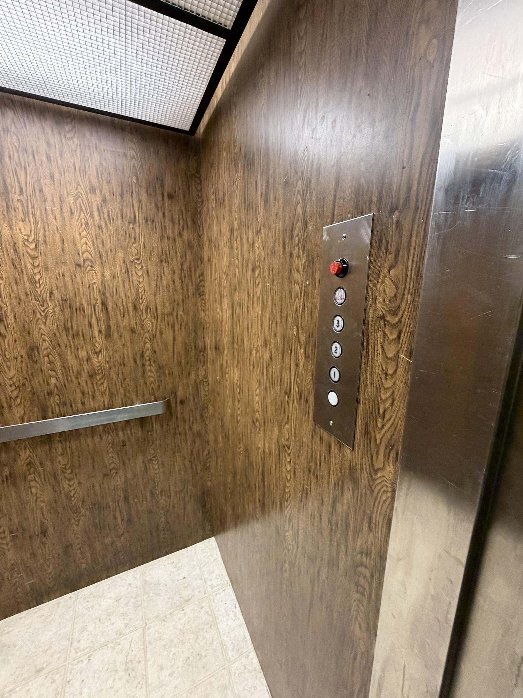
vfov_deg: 102.1
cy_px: 349
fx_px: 282
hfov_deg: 85.7
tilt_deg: -11.8
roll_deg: -0.2
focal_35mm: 14
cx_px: 262
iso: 400
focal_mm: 2.22
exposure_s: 1/60
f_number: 2.2
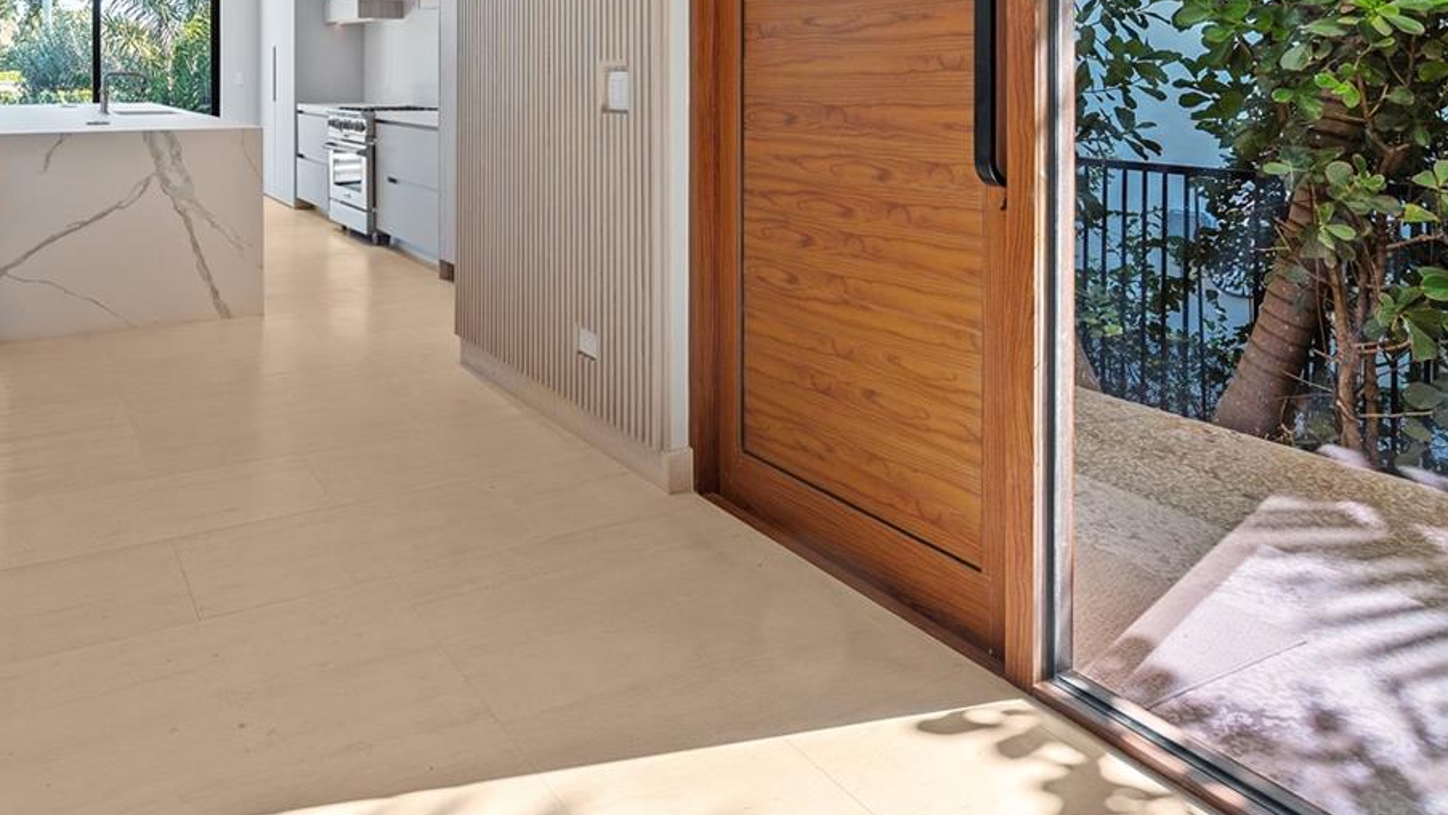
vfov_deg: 40.6
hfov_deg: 70.5
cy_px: 65
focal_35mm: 26
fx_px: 998
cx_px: 526
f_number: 2.8
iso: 100
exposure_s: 1/15
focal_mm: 14
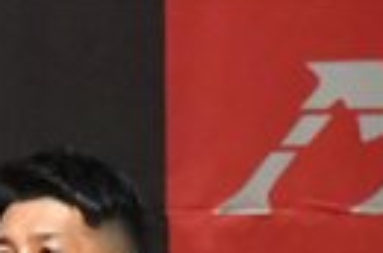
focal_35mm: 1703
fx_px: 18074
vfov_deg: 0.8
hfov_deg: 1.2
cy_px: 750
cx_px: -55
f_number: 5.6
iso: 12800
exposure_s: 1/400
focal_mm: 190
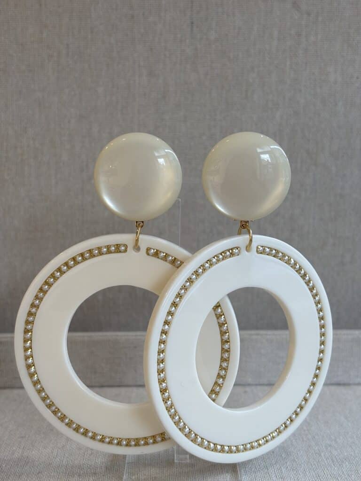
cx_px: 180
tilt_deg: -9.9
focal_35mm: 52
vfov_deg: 36.8
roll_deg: -1.5
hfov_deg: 28.0
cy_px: 240
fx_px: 723
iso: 25
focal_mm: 5.96
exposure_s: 1/126
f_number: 1.6
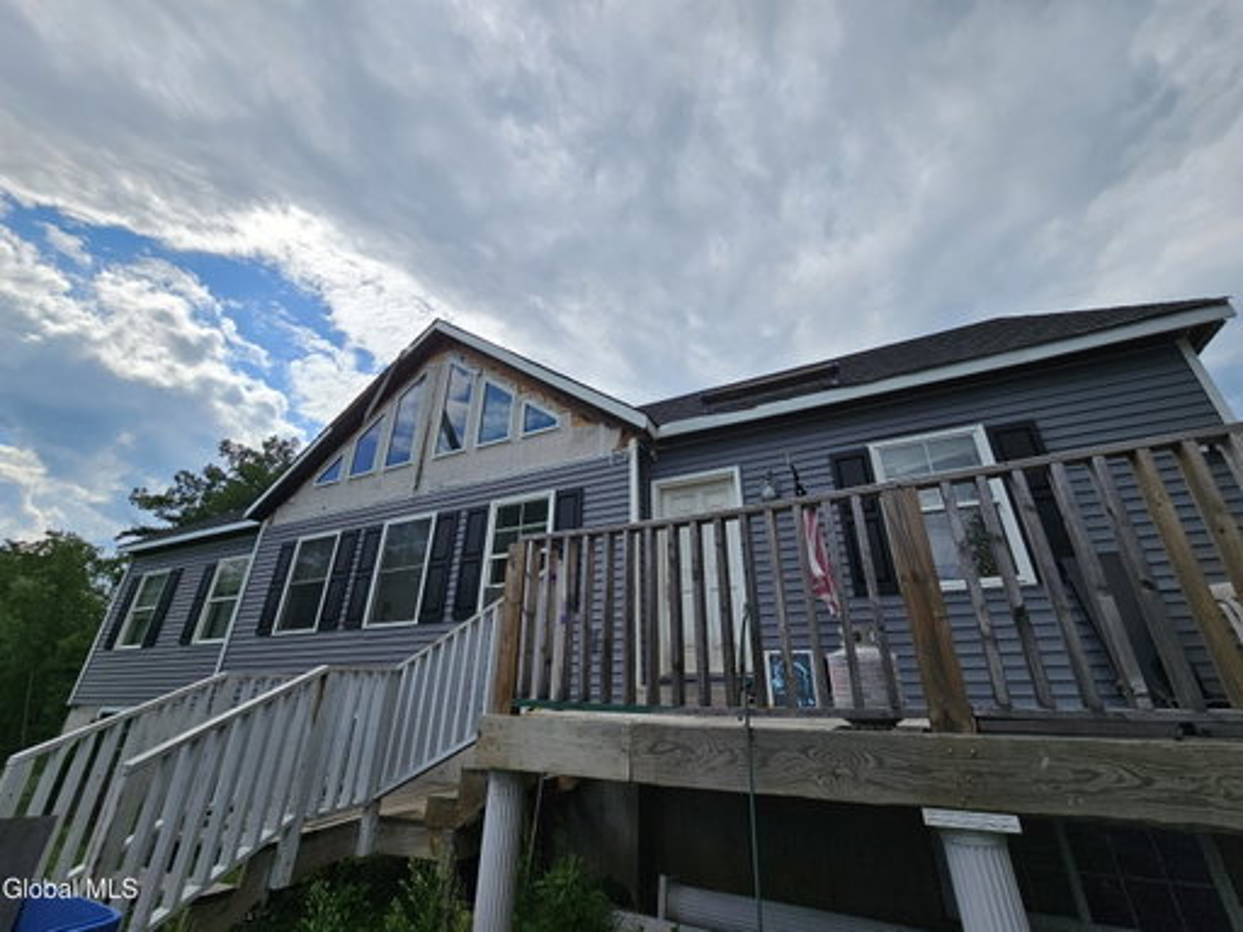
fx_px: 467
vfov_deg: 89.9
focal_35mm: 13
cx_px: 622
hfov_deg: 106.2
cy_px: 466
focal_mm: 2.2
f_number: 2.2
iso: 50
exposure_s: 1/3291
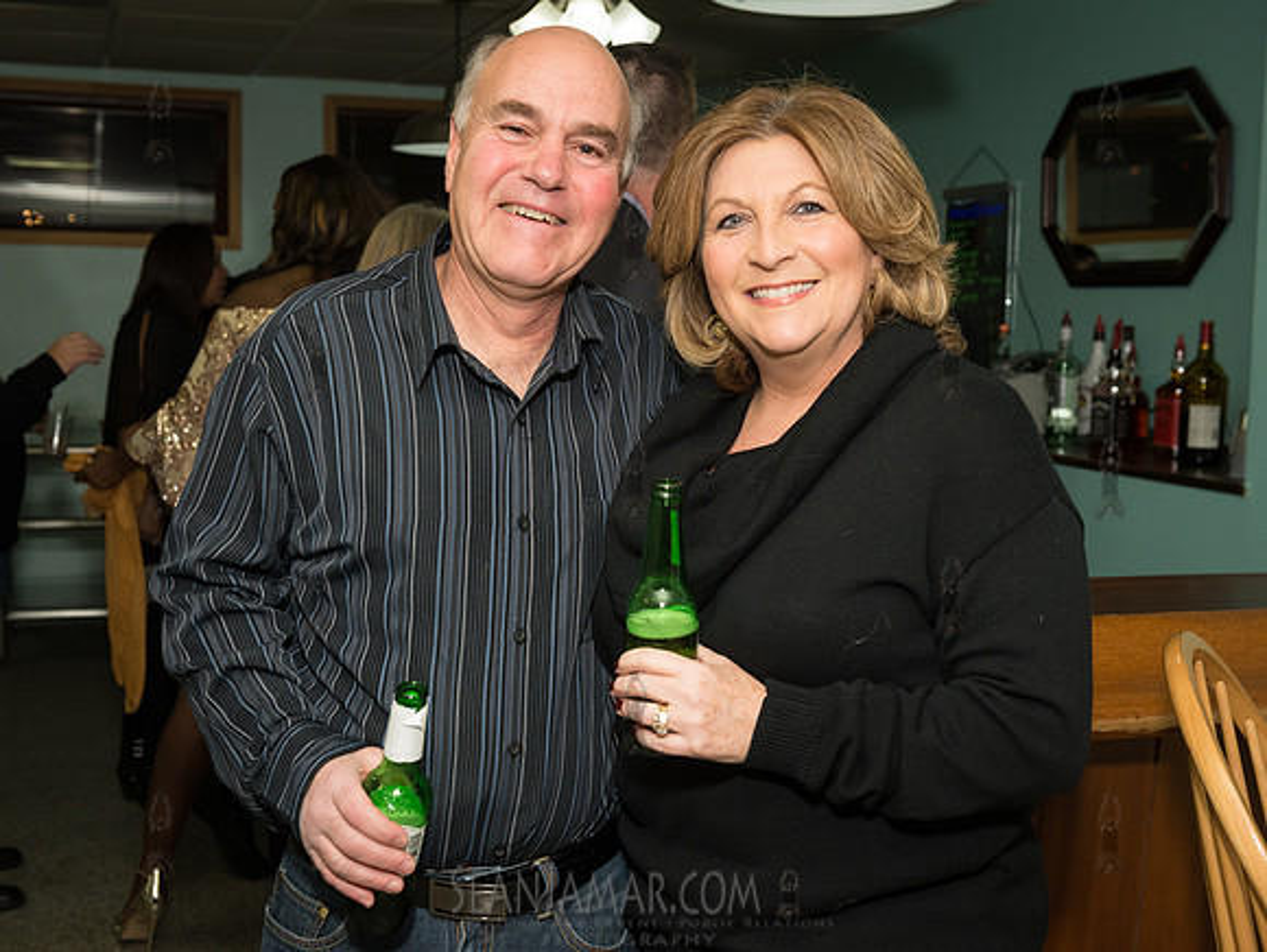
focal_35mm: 45
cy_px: 476
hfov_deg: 41.6
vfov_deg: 31.9
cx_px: 610
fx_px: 1666
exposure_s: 1/400
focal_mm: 42
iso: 1600
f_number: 5.6
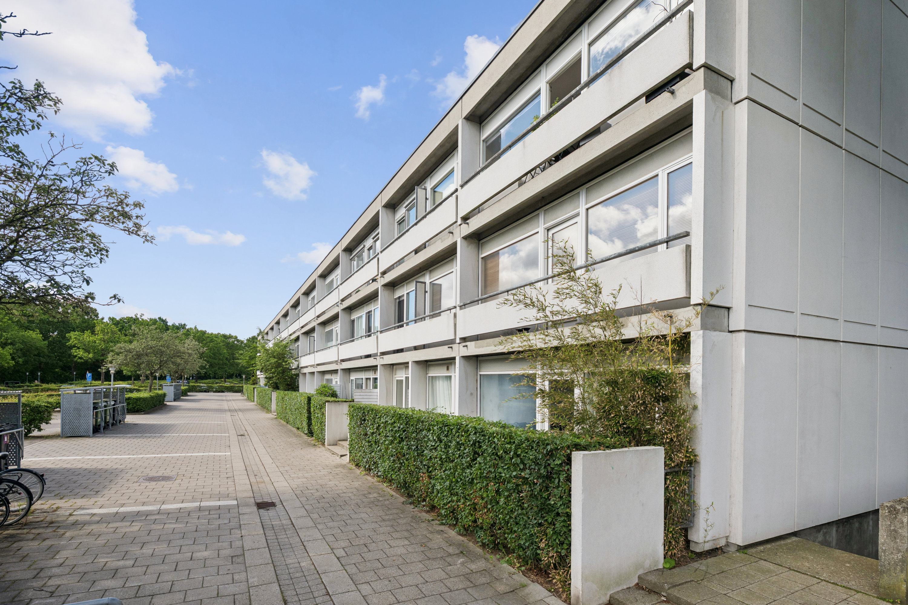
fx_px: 429
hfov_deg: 93.3
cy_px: 302
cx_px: 454
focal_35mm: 17
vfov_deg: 70.4
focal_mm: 17
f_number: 8
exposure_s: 1/400
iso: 160
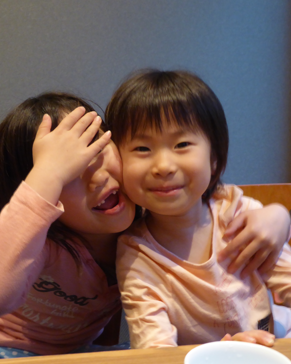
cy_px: 181
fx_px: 571
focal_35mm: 53
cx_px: 108
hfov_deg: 28.5
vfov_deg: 35.4
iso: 400
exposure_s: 1/5
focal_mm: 7.2
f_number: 3.8
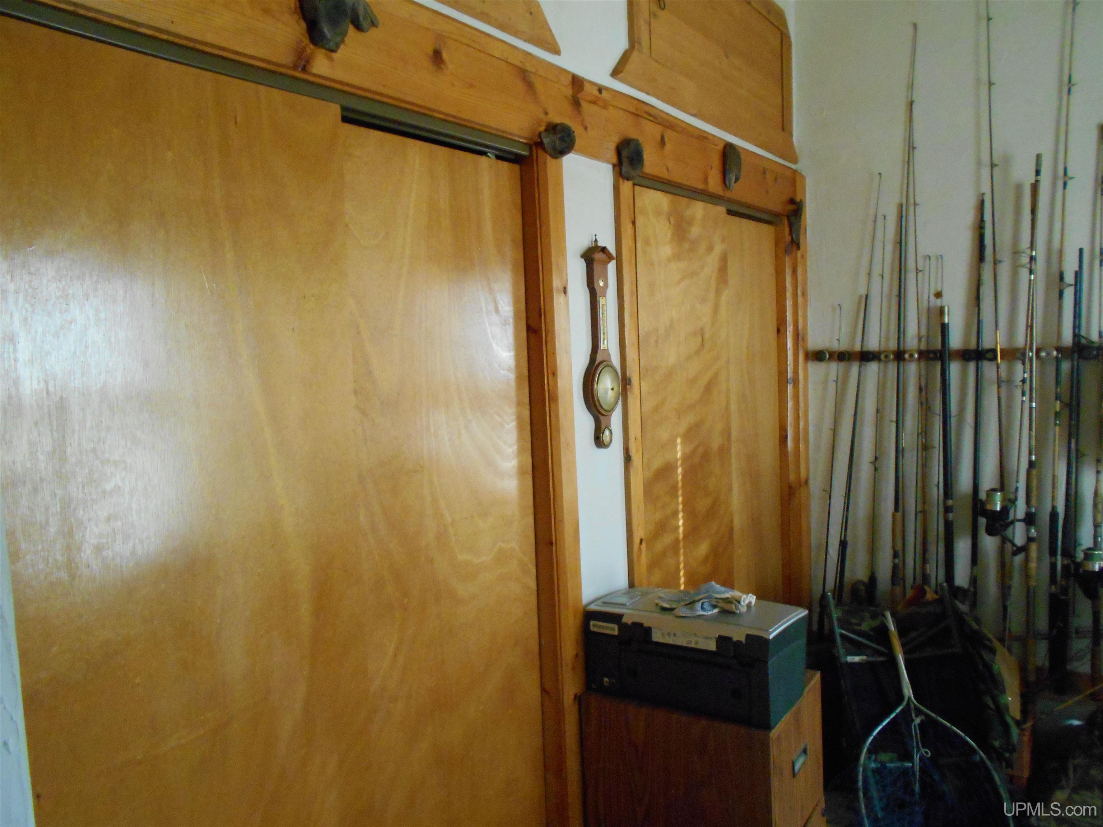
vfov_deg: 53.1
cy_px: 414
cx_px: 552
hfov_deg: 67.3
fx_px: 828
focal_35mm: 26
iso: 800
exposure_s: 1/125
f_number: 3.2
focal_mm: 4.6
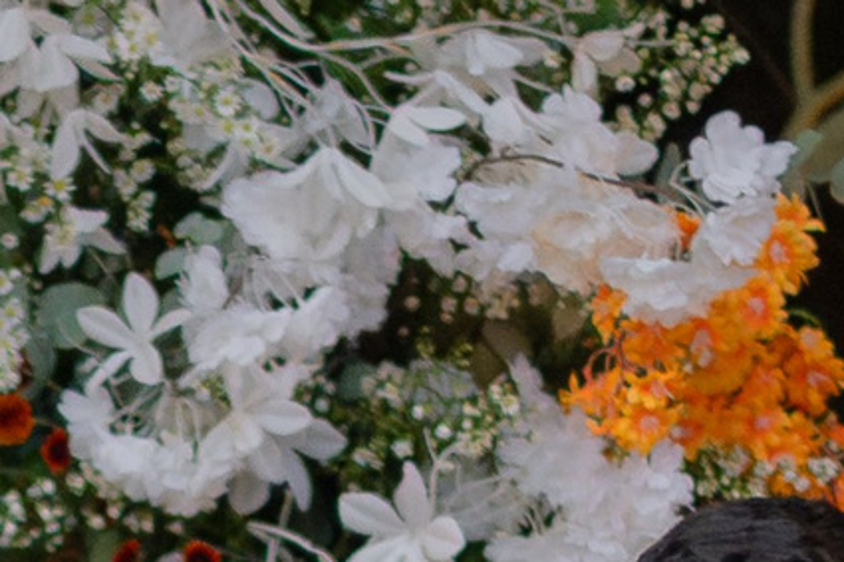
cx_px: -519
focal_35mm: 326
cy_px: 1478
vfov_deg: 4.1
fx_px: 7640
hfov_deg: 6.2
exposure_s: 1/400
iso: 1000
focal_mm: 35
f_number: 1.4
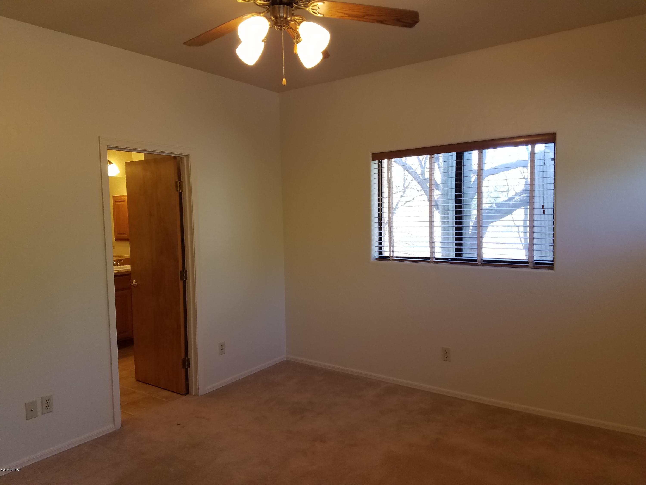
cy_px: 242
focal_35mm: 26
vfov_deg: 53.1
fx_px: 485
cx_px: 323
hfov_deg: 67.3
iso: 64
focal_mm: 4.2
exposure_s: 1/60
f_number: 1.7
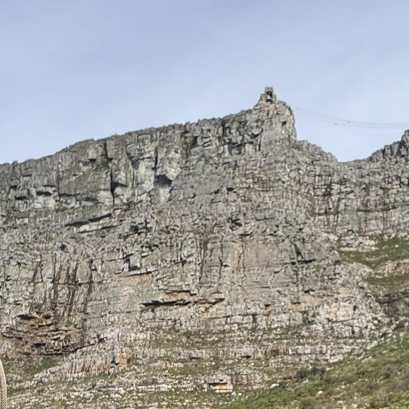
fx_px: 1029
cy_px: 399
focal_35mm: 77
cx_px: 278
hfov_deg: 22.4
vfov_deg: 21.7
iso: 25
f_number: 1.9
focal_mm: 2.69
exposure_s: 1/1038
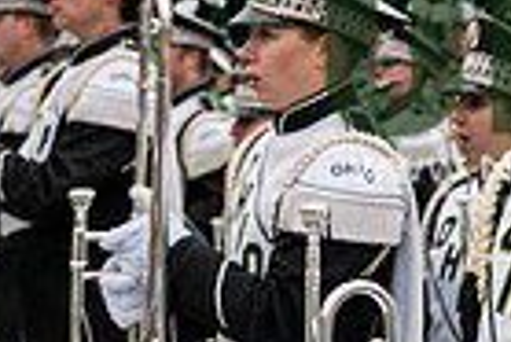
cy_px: 39
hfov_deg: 19.3
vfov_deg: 13.6
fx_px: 1421
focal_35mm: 100
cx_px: 603
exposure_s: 1/500
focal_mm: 24
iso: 100
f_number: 2.8
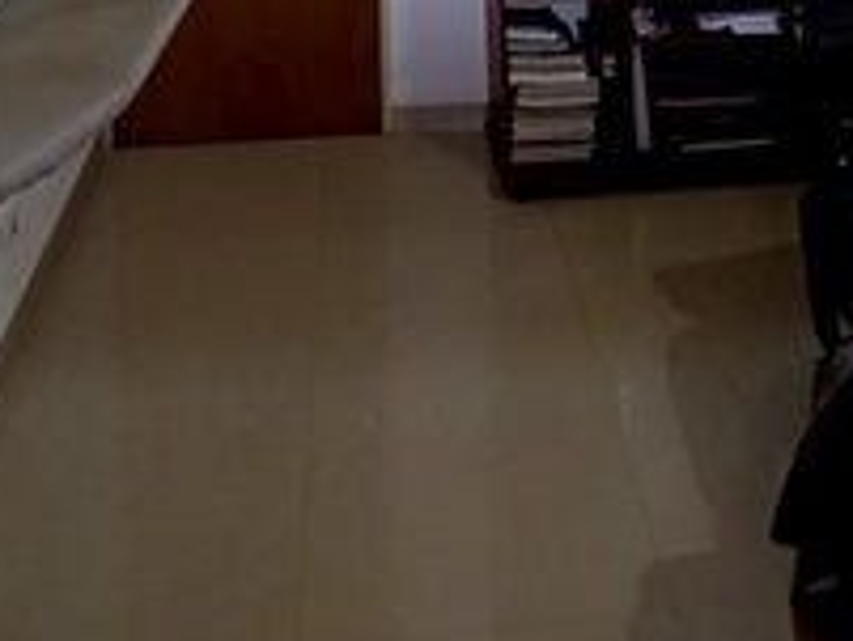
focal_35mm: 51
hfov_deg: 37.3
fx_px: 1257
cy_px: -344
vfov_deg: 22.8
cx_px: 518
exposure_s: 1/33.3
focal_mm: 1.65
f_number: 2.2
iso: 640
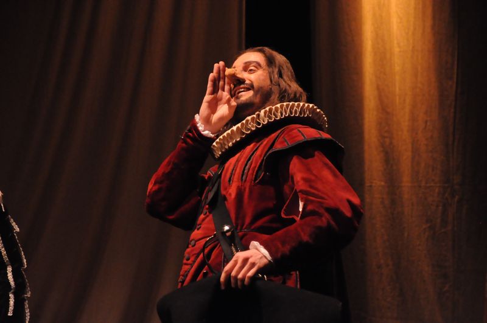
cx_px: 244
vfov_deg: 8.7
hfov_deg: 13.1
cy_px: 162
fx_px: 2128
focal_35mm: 158
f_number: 5.6
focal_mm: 105
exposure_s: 1/100
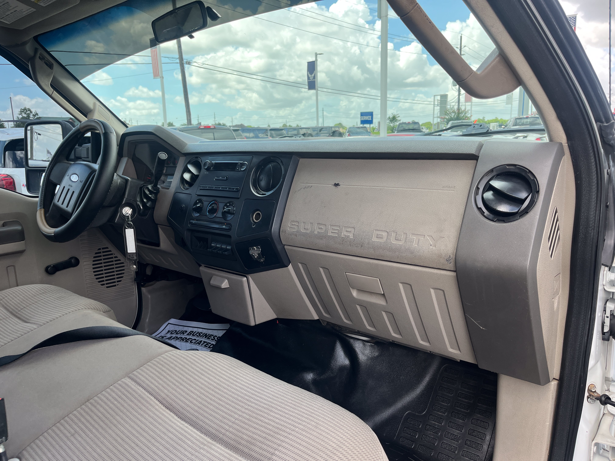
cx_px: 308
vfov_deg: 53.1
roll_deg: +2.1
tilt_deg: -12.0
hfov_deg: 67.3
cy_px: 230
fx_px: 462
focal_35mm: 26
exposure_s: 1/508
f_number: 1.6
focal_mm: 5.1
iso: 50
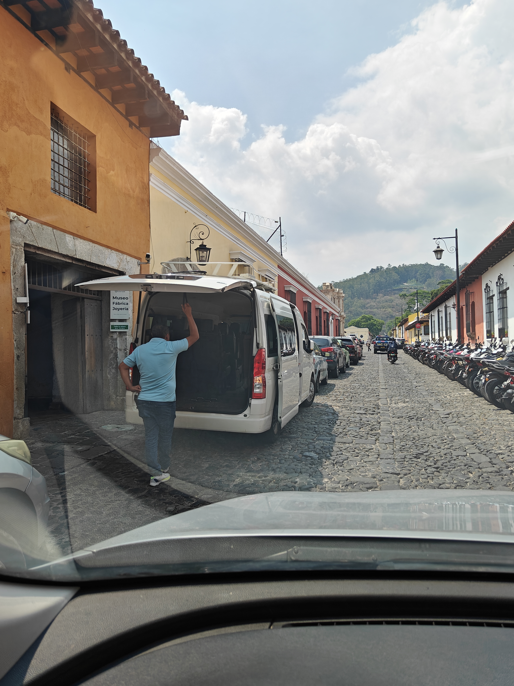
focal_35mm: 24
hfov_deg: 56.8
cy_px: 343
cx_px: 257
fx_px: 475
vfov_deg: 71.6
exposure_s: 1/4015
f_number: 1.8
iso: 64
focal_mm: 5.59
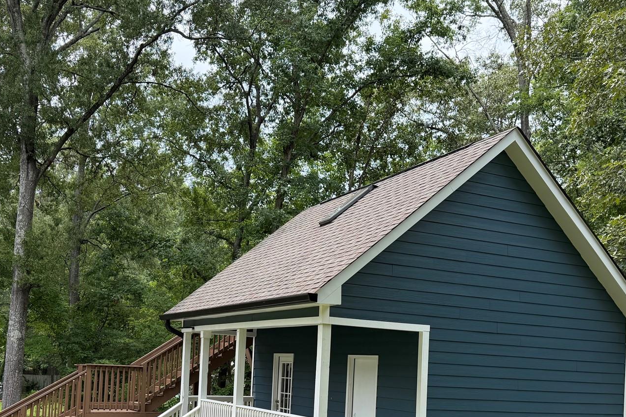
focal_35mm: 40
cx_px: 267
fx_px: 696
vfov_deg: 32.3
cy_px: 343
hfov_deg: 48.3
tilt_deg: +2.0
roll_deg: -3.6
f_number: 1.78
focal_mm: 6.76
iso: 100
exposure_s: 1/1156
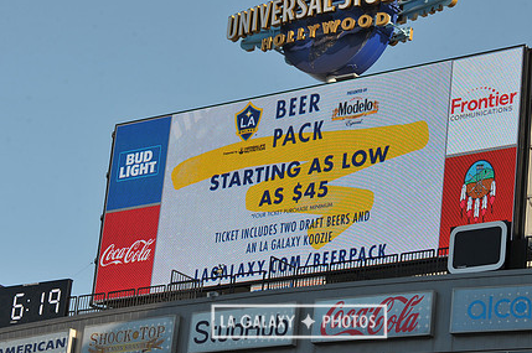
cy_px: 135
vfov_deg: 9.6
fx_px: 2096
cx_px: 299
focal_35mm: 142
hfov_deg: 14.5
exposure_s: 1/320
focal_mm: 105
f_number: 9
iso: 200
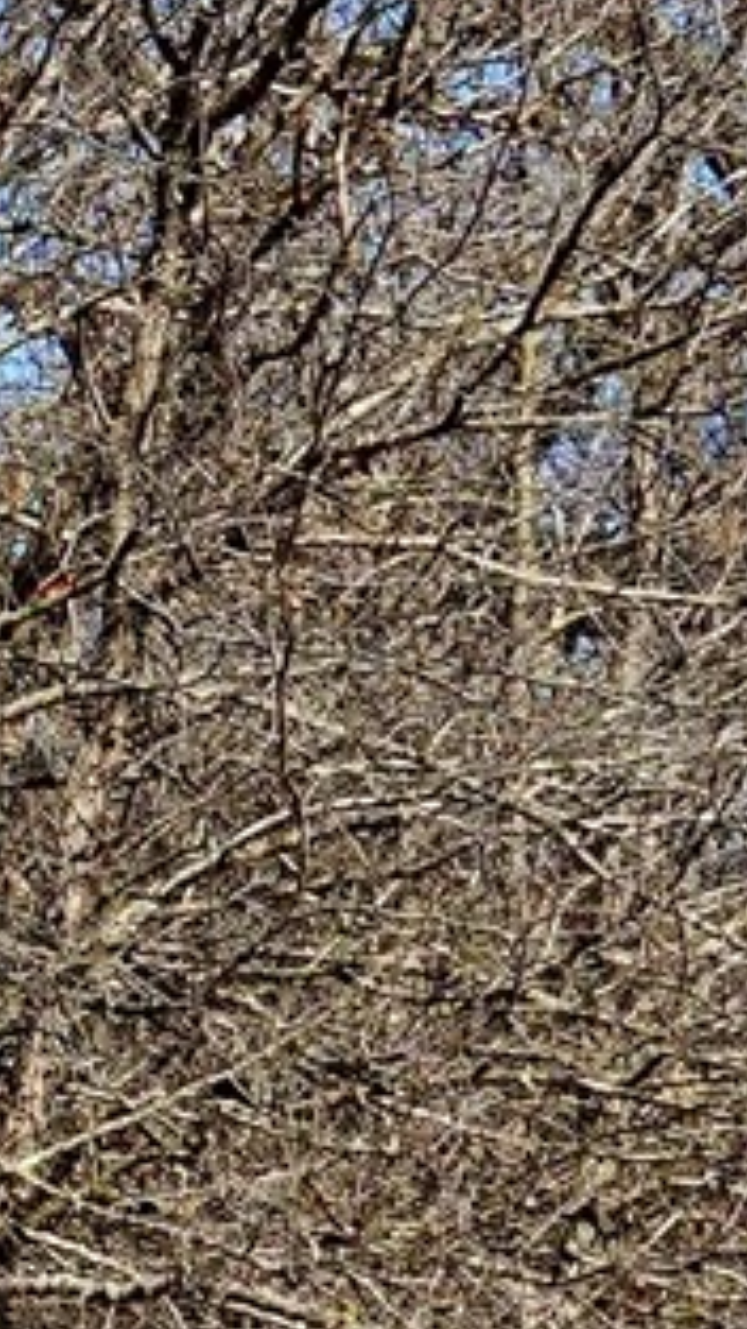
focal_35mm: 211
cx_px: -951
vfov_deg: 10.2
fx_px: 7432
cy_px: 437
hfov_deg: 5.6
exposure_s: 1/800
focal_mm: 10.59
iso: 100
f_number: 4
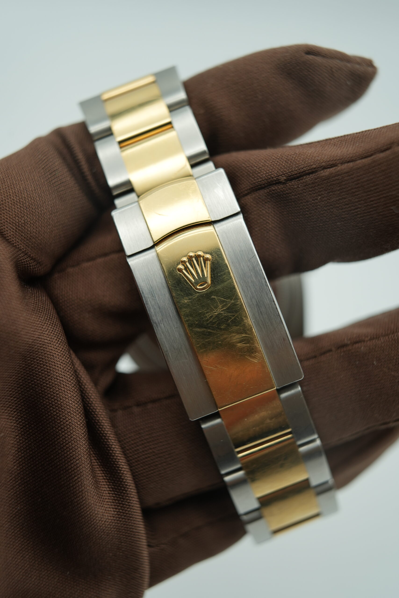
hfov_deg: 37.9
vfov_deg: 54.4
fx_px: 582
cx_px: 200
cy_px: 299
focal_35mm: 35
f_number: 5
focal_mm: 35
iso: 400
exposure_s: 1/250
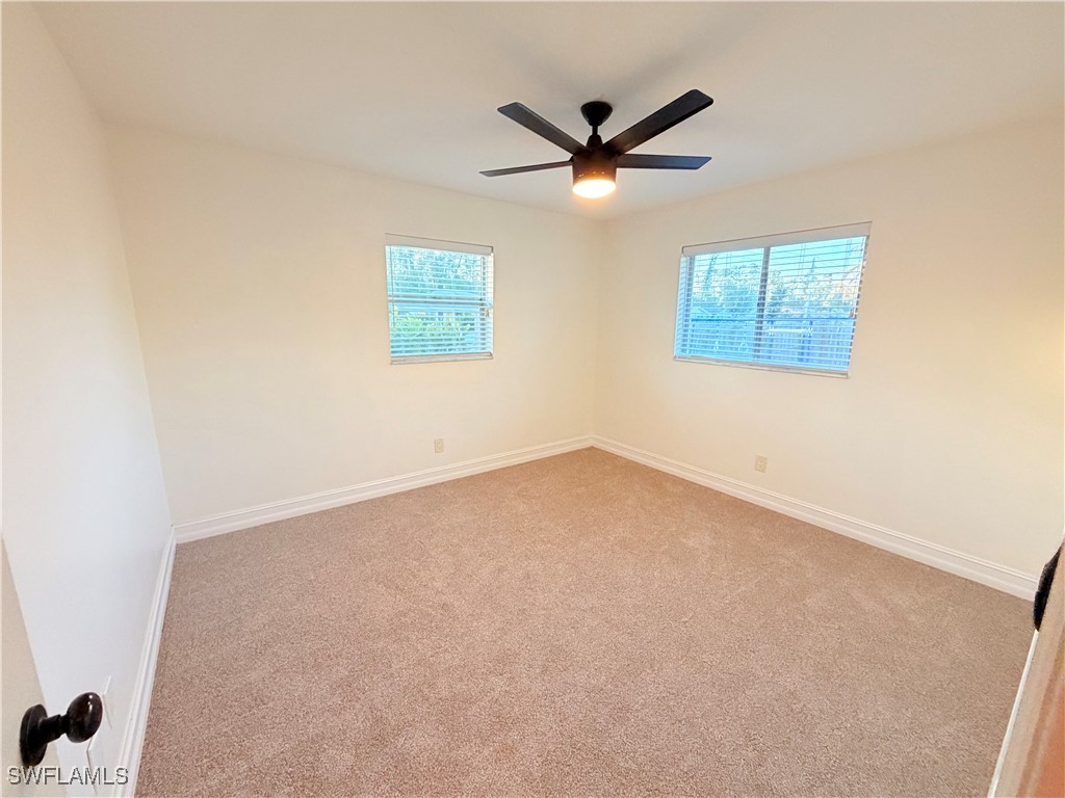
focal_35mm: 14
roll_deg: -1.0
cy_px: 399
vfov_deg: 85.7
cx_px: 532
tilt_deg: -10.7
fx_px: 431
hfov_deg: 102.1
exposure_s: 1/120
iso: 320
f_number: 2.2
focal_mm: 2.22
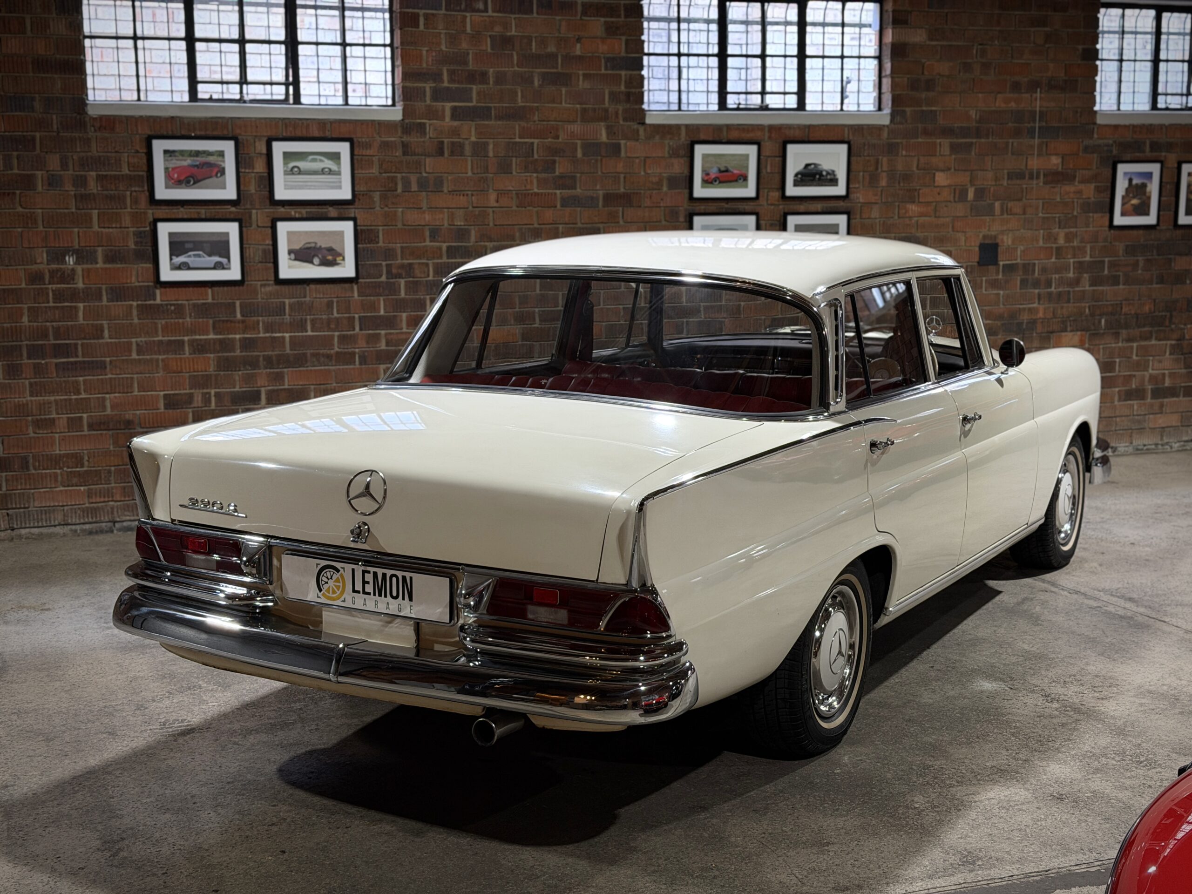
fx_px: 1653
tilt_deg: -9.6
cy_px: 447
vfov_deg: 30.3
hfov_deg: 39.7
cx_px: 596
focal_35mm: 48
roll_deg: +0.2
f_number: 1.78
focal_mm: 6.76
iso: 100
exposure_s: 1/50
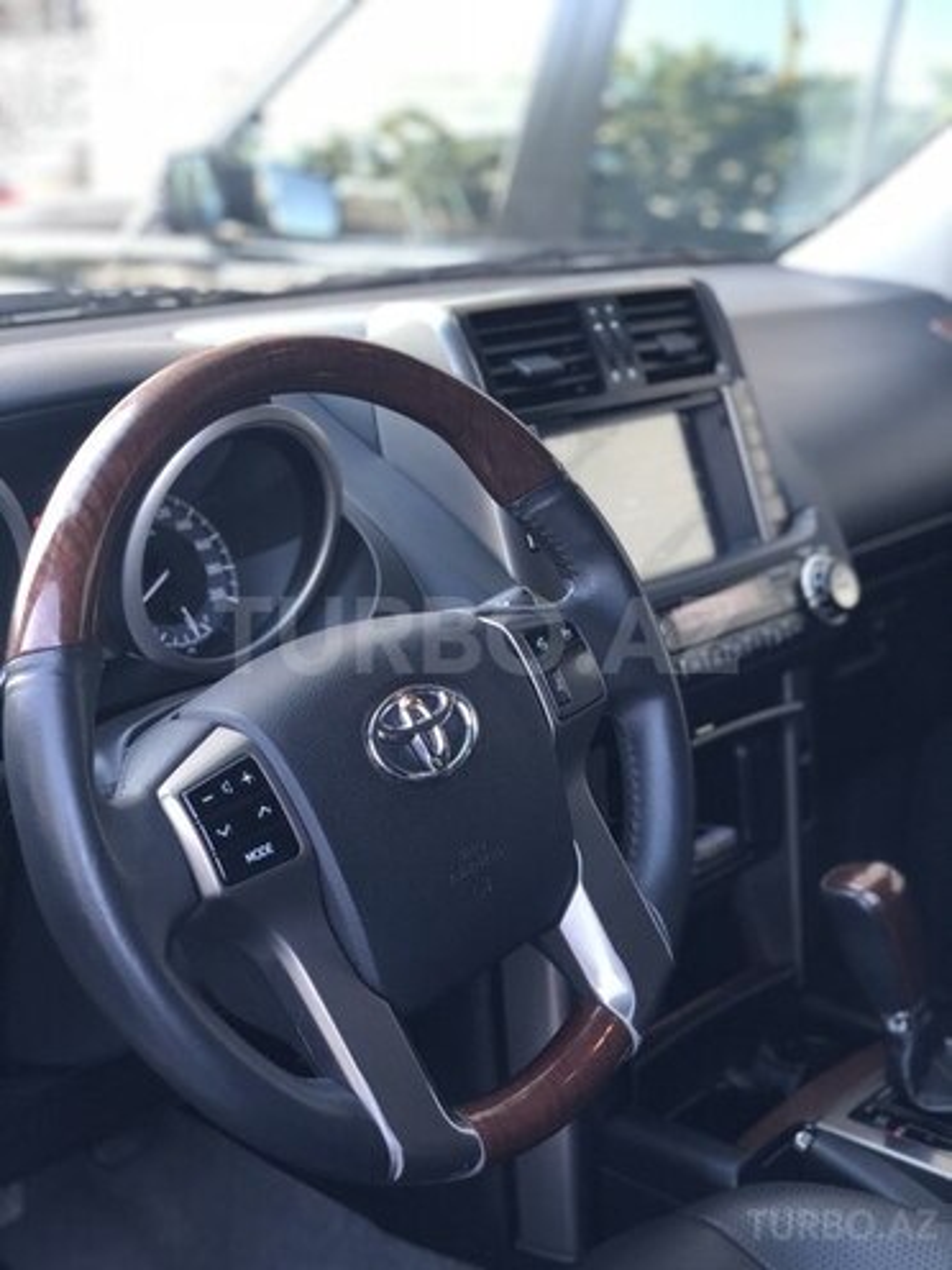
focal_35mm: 52
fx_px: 1907
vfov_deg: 36.8
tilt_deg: -15.3
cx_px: 476
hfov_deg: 28.0
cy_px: 635
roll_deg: +0.4
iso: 80
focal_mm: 6
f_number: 2.4
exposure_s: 1/60
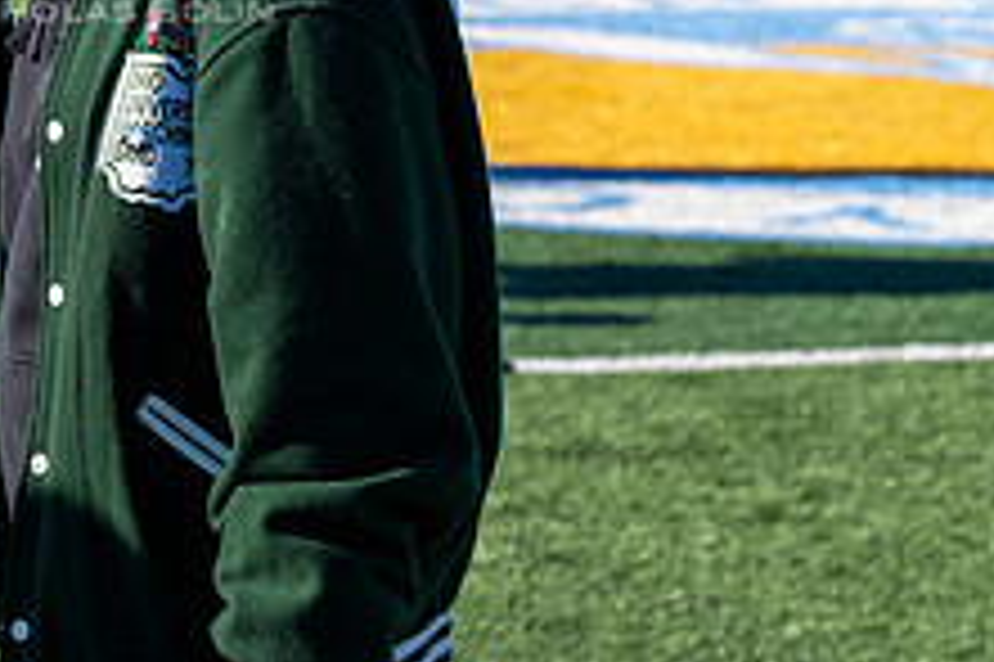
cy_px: -191
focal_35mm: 184
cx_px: 85
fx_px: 5077
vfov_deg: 7.4
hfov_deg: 11.1
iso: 250
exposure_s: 1/2000
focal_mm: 70
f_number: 5
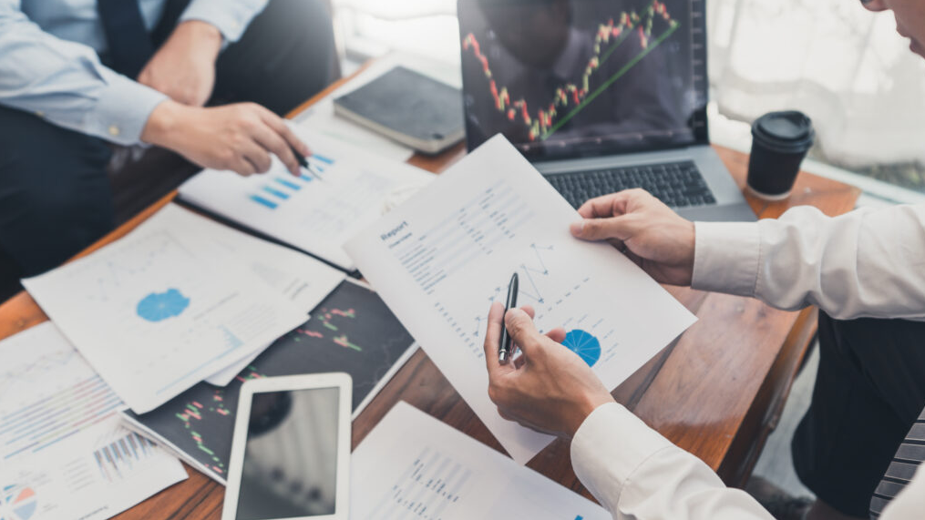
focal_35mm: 37
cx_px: 464
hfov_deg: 54.0
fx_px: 908
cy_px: 242
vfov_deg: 32.0
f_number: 2.8
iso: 200
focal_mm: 35
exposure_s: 1/80
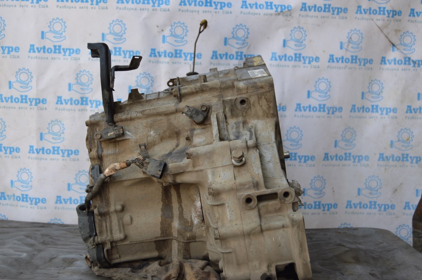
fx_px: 668
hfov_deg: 35.1
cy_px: 140
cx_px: 211
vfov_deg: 23.7
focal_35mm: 57
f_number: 5.6
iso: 140
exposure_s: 1/125
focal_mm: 38
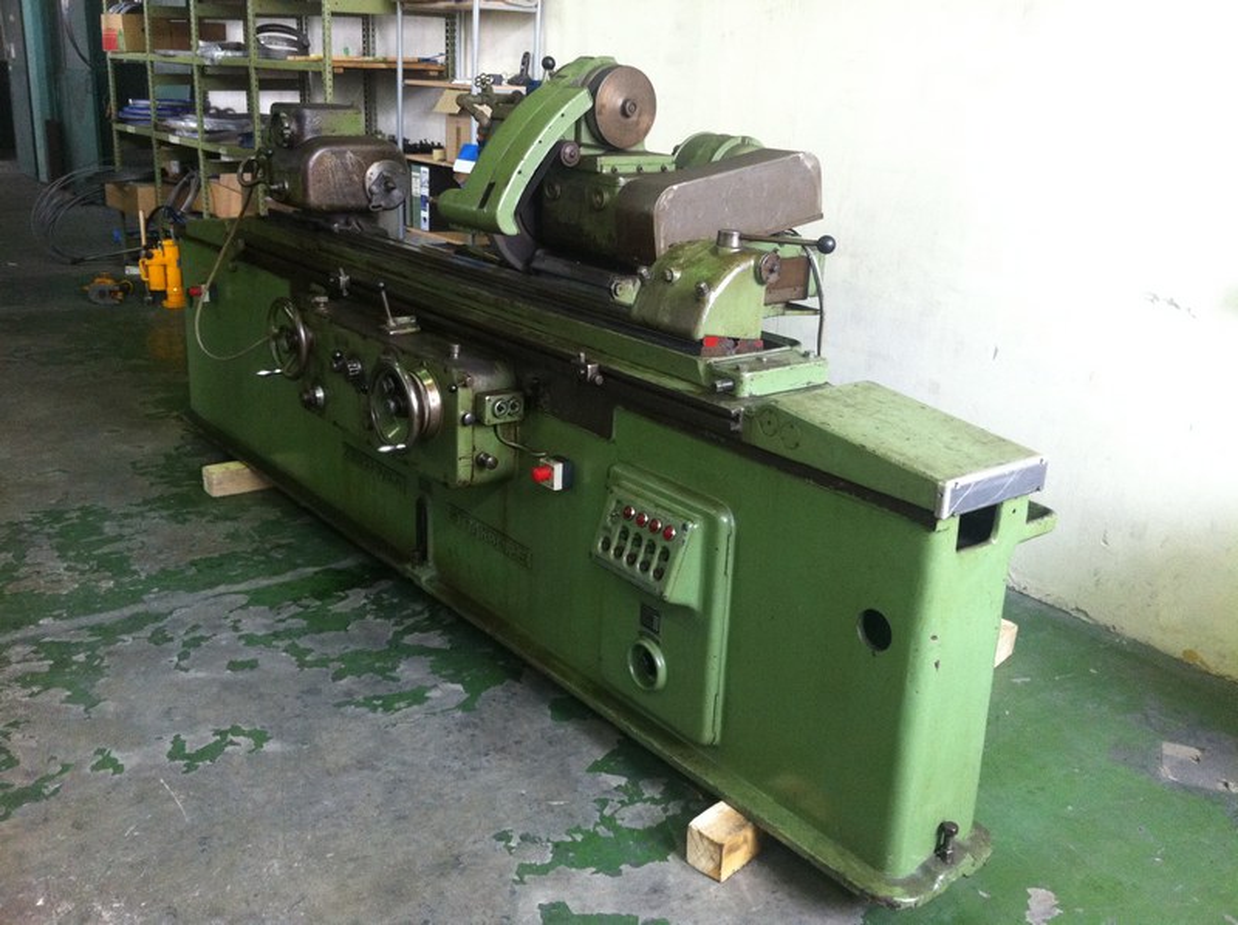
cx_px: 619
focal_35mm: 35
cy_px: 462
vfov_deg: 40.6
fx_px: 1250
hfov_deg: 52.7
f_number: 2.8
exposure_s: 1/17
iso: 200
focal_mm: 3.85
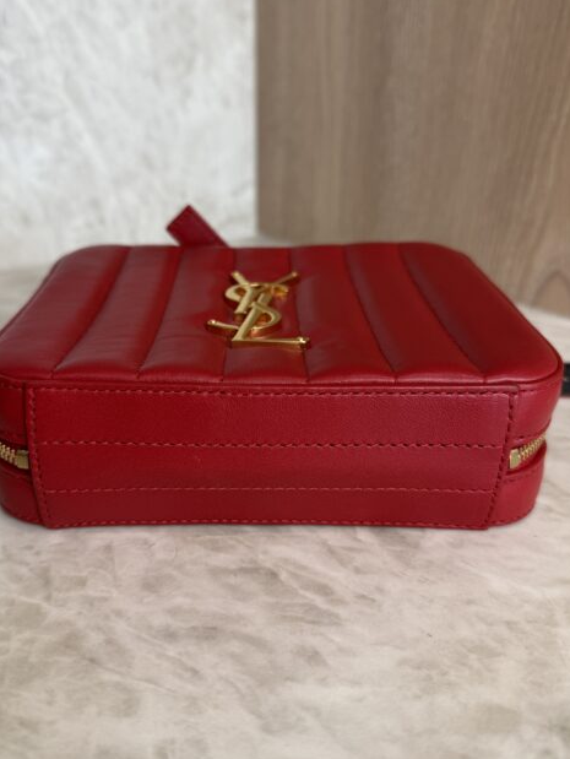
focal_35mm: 31
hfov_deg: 45.4
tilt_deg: -23.0
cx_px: 248
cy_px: 380
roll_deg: +0.0
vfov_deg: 58.3
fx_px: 680
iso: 80
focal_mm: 6.76
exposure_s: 1/120
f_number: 1.78
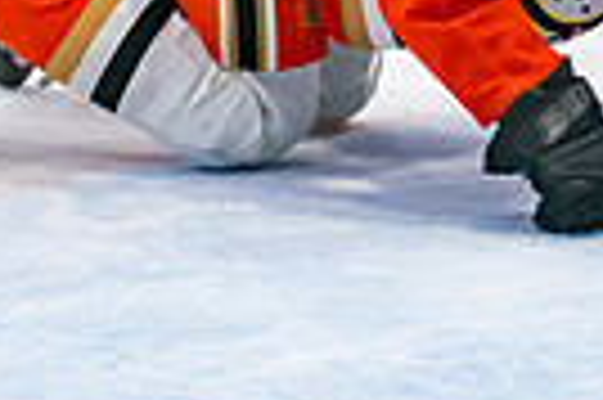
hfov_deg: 4.6
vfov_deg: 3.0
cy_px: -439
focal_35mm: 448
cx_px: 437
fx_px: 7495
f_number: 2.8
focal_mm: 90
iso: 1250
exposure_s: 1/640
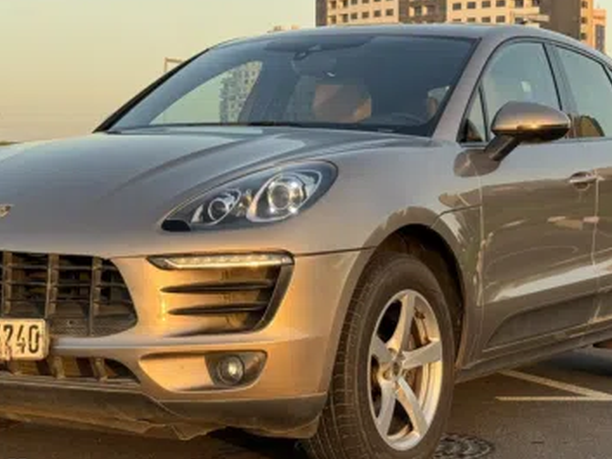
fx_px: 1539
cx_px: 288
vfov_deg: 17.0
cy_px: 210
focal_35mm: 87
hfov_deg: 22.5
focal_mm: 6.76
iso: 64
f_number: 1.78
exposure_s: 1/320
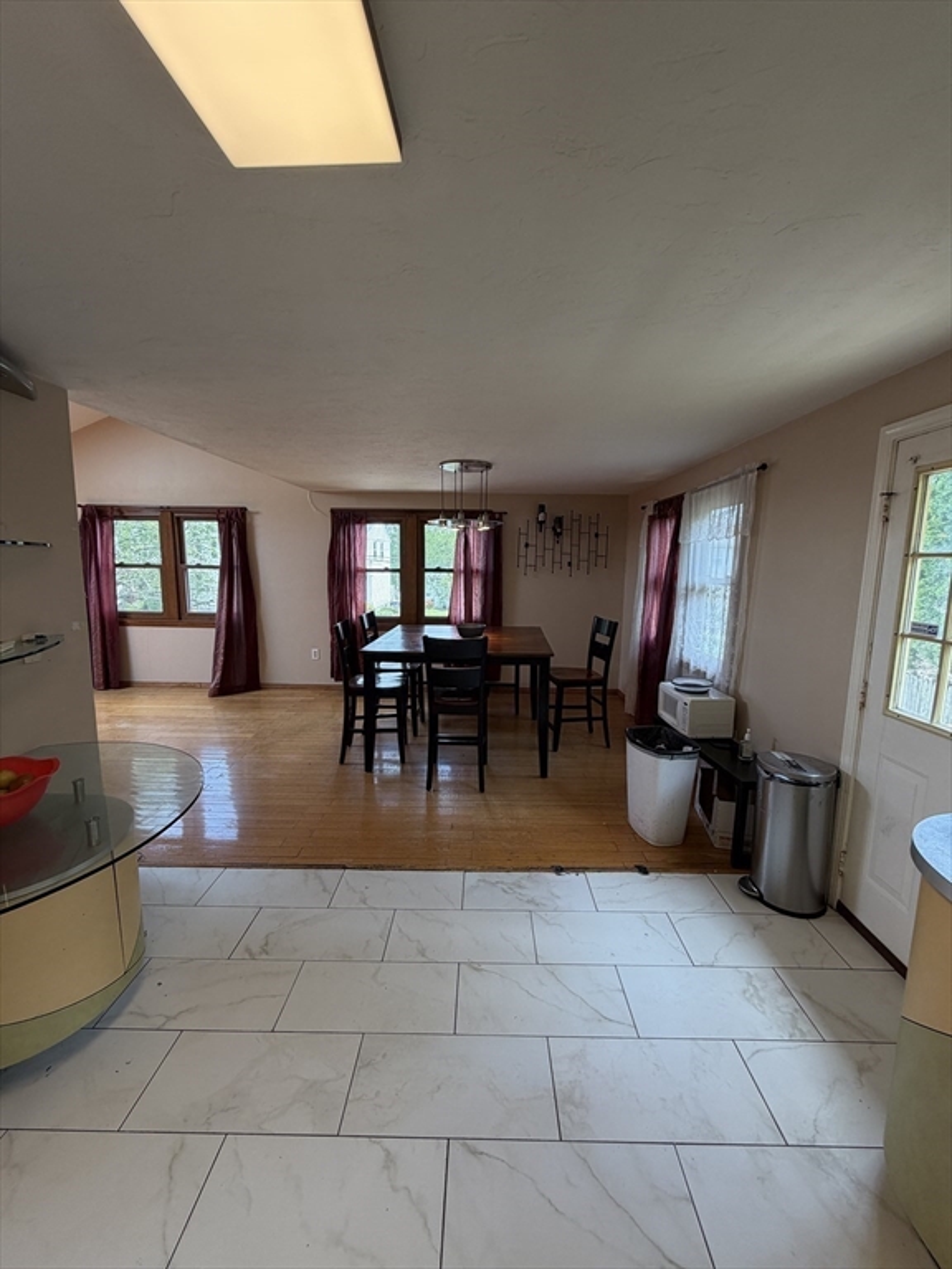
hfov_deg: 85.7
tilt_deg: -7.9
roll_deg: -0.9
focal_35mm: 14
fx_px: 513
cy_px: 634
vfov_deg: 102.1
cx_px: 476
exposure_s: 1/120
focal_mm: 2.22
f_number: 2.2
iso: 125
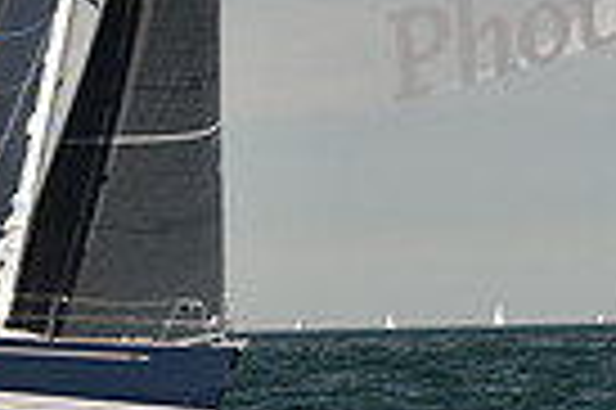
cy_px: -187
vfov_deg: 4.1
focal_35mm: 330
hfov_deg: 6.2
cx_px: 157
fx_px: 5640
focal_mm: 78
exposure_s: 1/640
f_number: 5.6
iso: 250
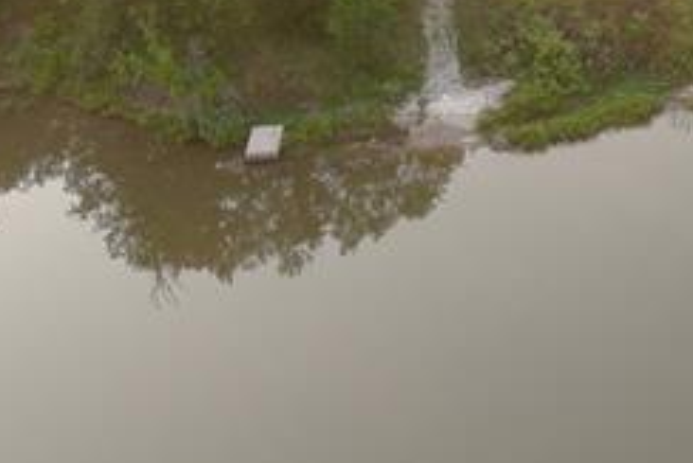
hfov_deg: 25.5
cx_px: 670
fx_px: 1464
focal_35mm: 76
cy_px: -71
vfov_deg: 17.3
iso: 100
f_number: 2.8
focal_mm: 10.57
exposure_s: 1/80
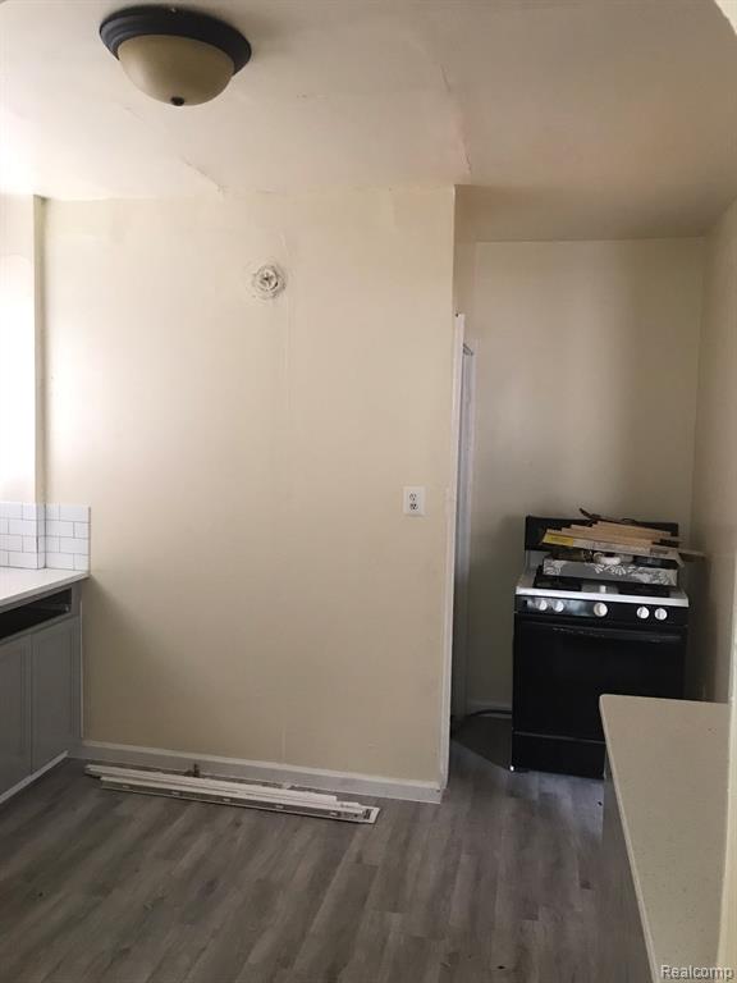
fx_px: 795
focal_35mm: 28
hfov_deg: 49.7
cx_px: 368
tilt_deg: -4.8
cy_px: 492
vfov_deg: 63.4
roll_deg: +0.1
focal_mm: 3.99
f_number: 1.8
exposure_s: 1/15
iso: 80
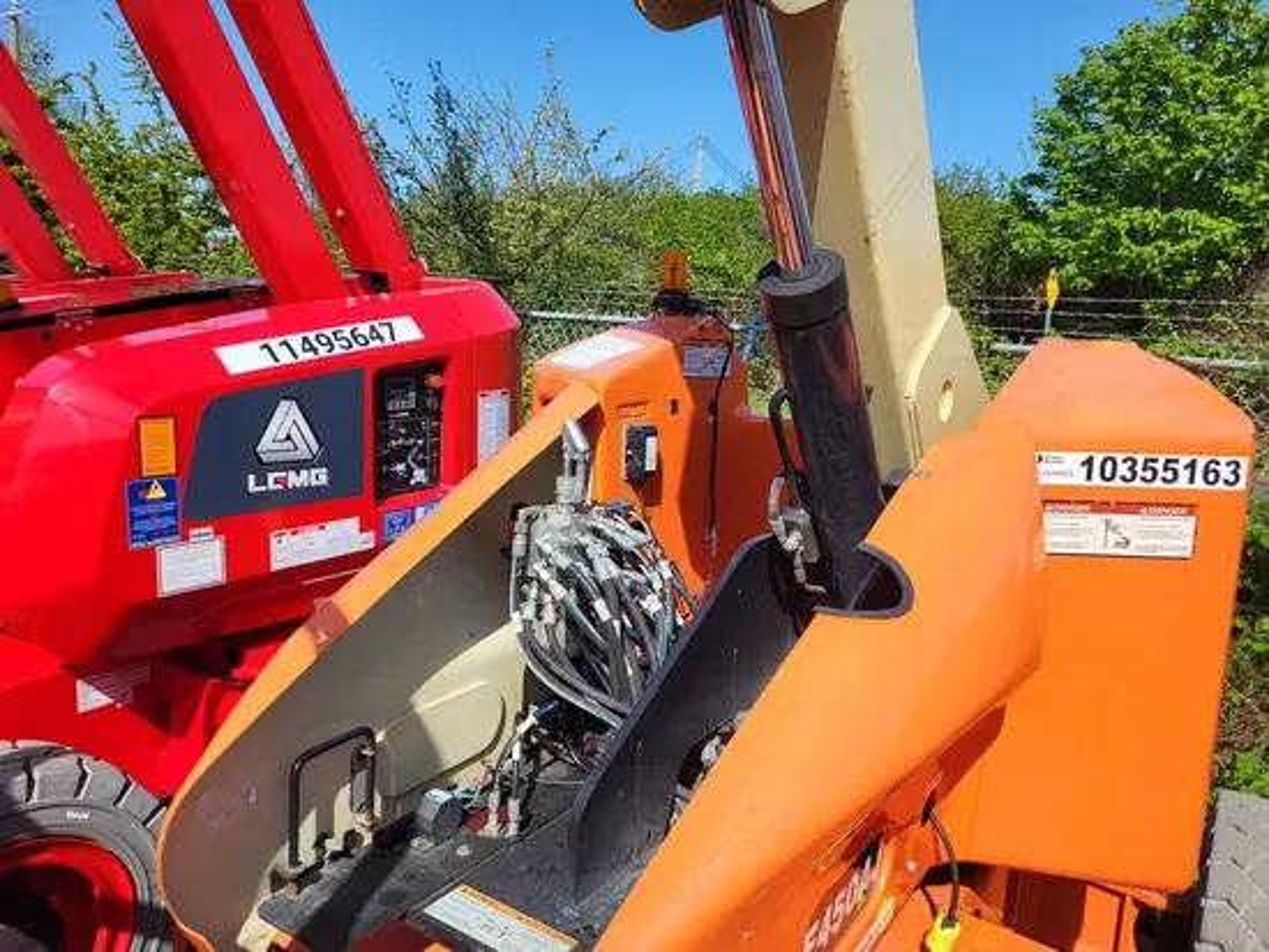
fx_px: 954
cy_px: 476
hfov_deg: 67.3
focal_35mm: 26
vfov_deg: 53.1
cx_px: 634
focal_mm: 5.4
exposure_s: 1/2450
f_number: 1.8
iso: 40
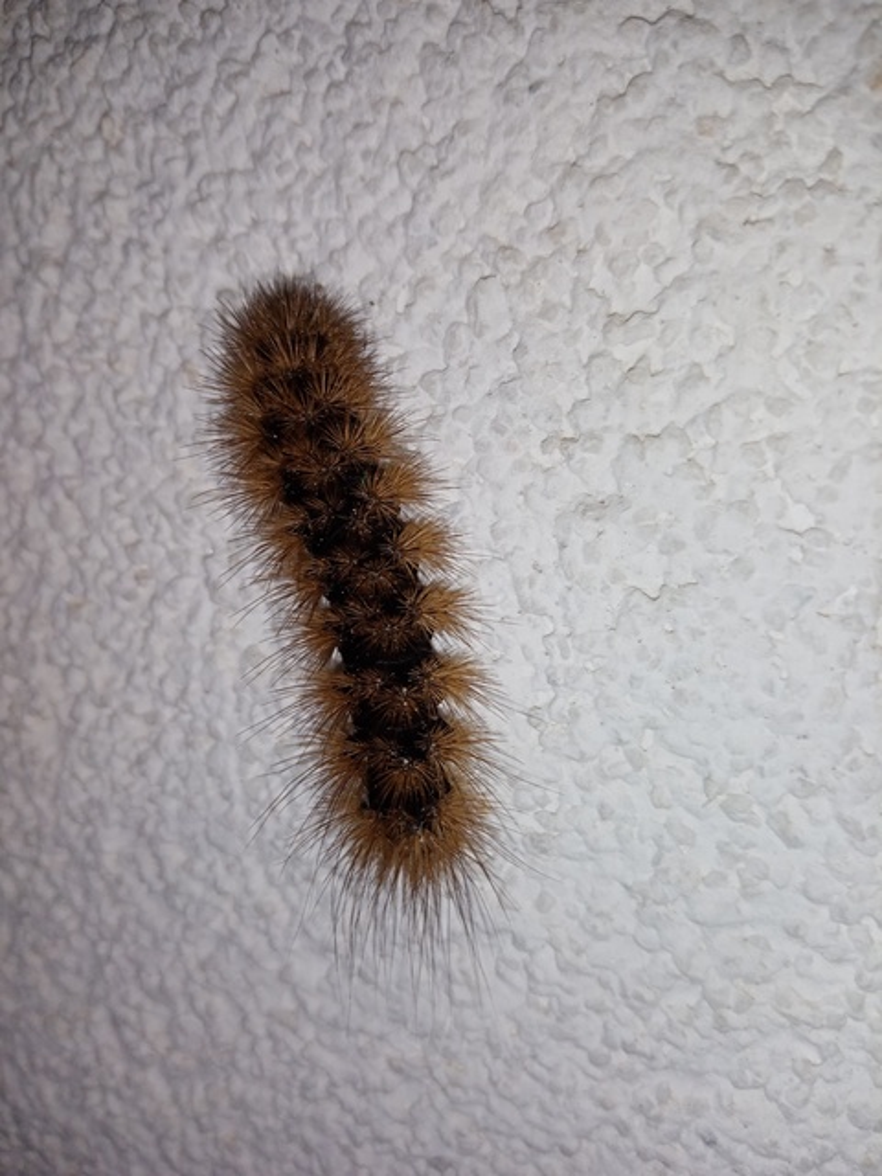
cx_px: 441
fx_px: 883
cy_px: 588
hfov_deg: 53.1
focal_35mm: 26
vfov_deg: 67.3
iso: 112
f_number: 1.8
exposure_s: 1/153
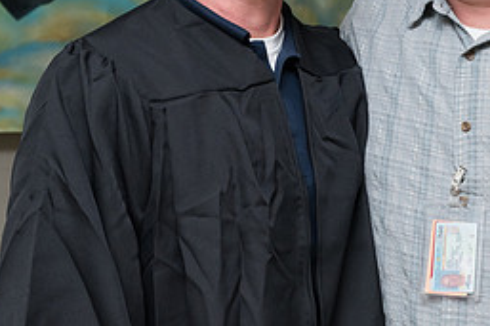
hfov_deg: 15.6
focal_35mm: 131
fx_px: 1782
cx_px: 341
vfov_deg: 10.4
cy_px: 71
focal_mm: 58
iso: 1600
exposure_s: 1/200
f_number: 7.1
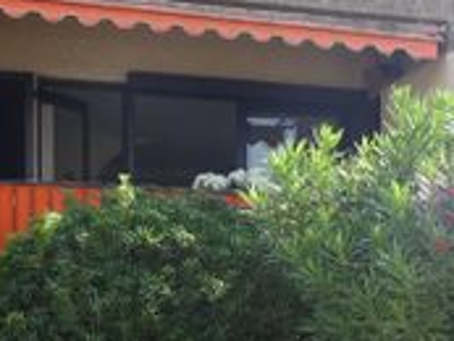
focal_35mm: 83
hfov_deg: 23.1
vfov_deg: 17.5
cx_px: 383
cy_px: 317
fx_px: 1089
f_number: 3.5
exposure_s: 1/320
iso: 80
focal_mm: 4.1
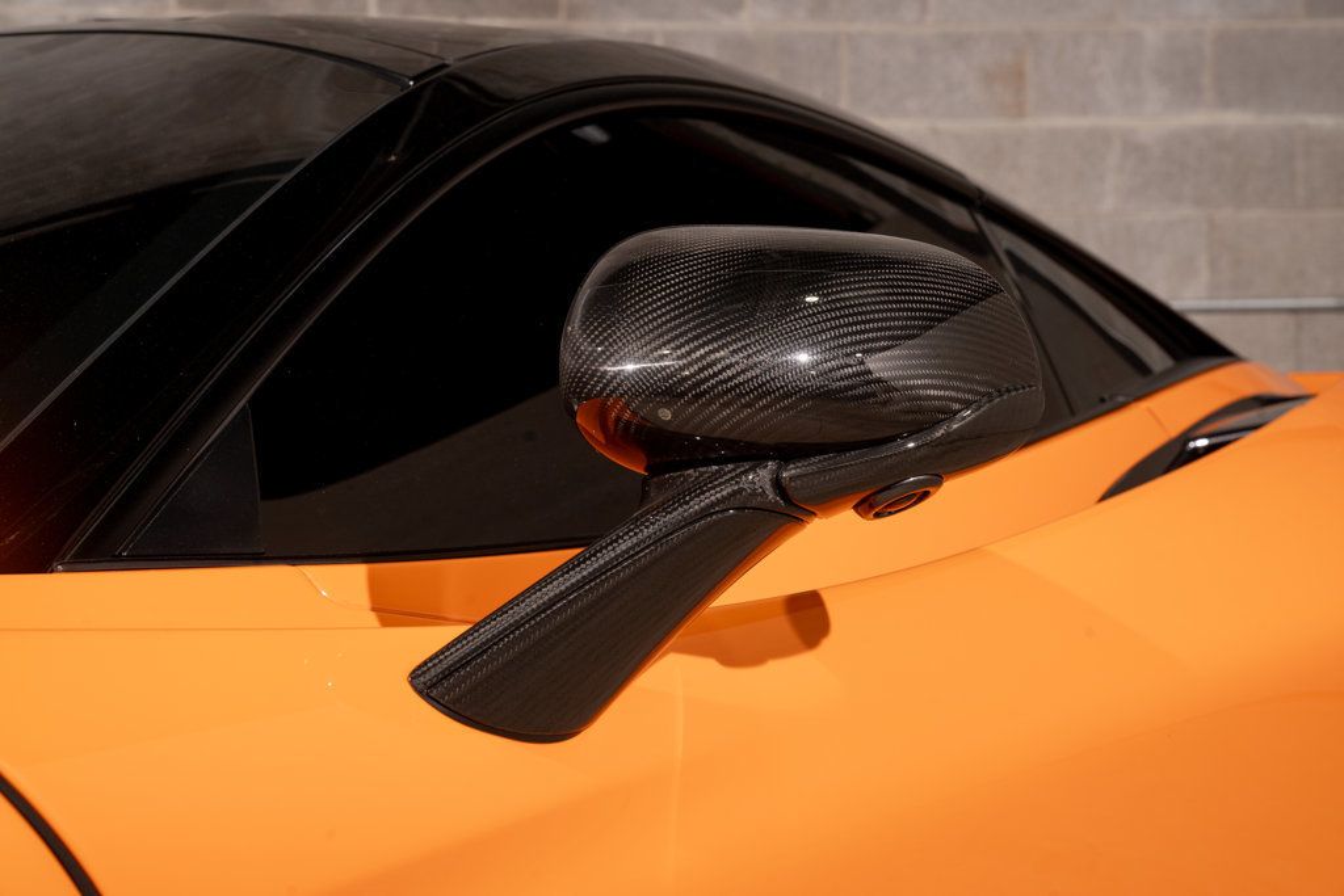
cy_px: 448
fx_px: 2614
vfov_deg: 19.5
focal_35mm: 70
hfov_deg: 28.8
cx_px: 672
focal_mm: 70
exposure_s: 1/50
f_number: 11
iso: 320
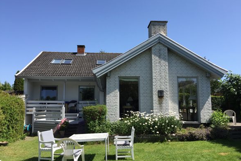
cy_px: 85
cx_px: 123
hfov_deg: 60.3
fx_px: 207
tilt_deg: +7.0
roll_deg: +0.5
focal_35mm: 31
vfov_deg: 42.3
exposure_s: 1/1319
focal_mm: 4.15
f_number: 2.2
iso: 32
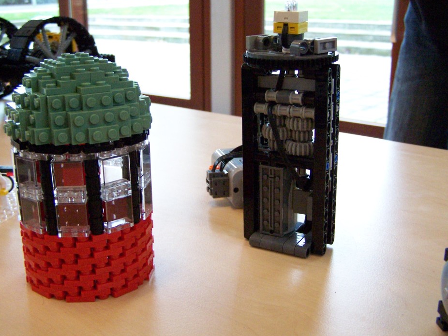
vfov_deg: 34.4
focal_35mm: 42
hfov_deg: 44.8
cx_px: 213
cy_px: 159
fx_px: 544
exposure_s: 1/125
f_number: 2.8
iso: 400
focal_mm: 6.3
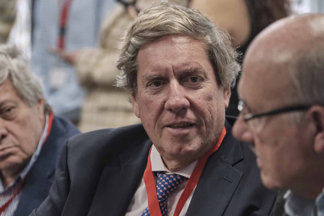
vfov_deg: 6.6
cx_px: 114
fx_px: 1881
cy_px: 132
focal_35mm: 209
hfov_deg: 9.8
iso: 1000
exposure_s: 1/160
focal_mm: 106
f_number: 2.8
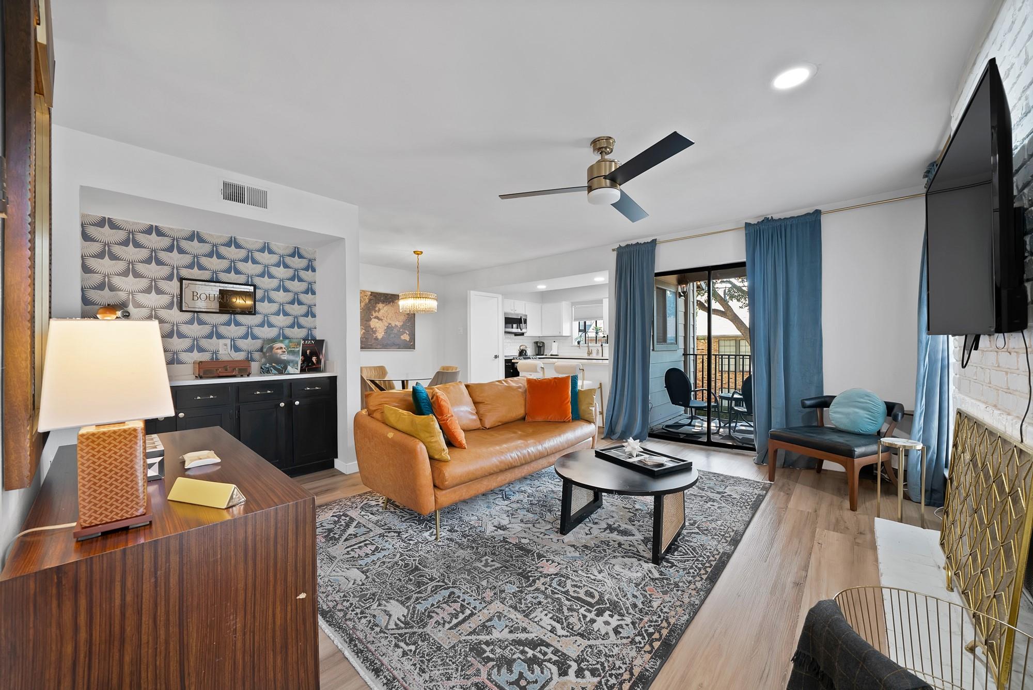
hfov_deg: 108.3
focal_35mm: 13
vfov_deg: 85.5
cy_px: 345
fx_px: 373
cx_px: 516
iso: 640
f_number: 9
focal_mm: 13
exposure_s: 1/3
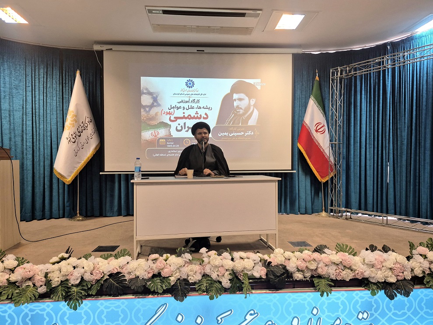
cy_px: 162
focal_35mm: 23
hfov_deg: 73.9
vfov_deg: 58.9
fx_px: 288
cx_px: 216
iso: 200
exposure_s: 1/100
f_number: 1.8
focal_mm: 5.4
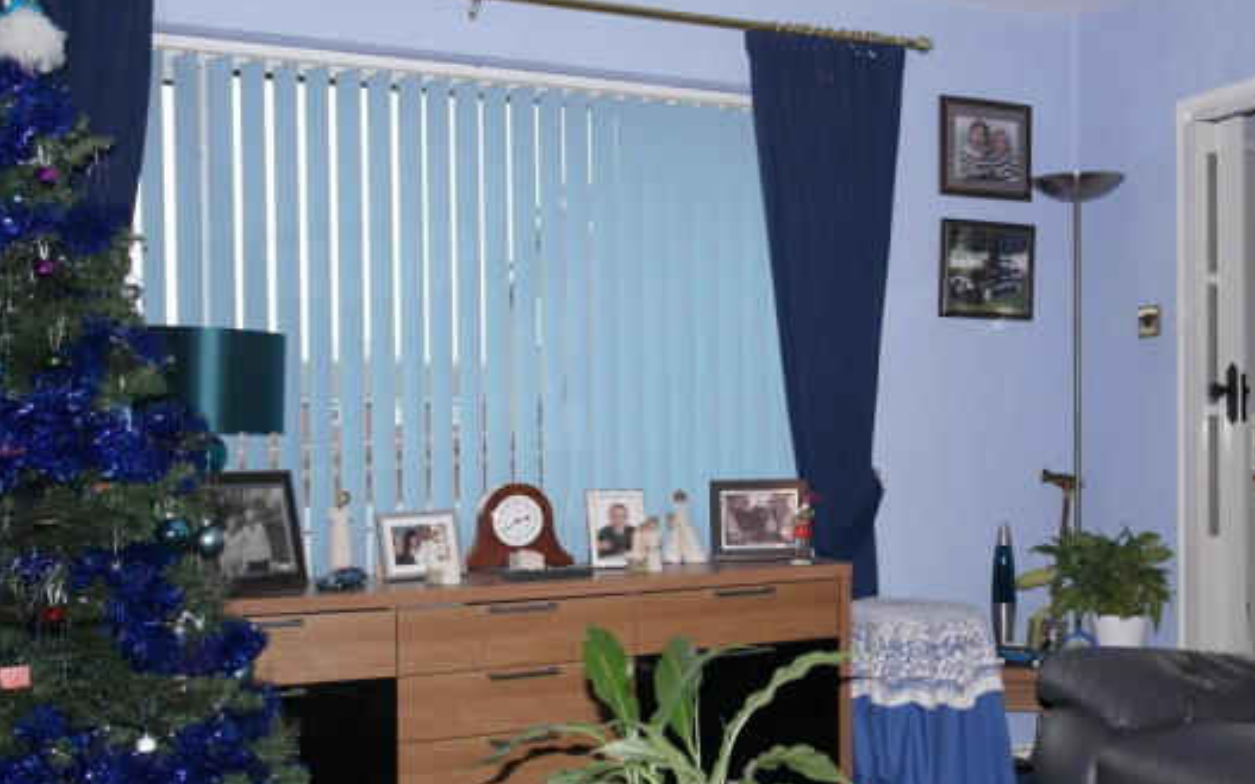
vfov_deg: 33.5
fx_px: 1299
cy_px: 456
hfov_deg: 51.3
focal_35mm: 38
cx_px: 737
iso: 200
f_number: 3.5
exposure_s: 1/40
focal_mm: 20
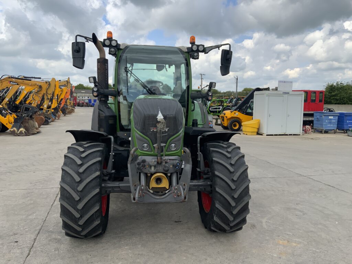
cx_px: 176
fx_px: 295
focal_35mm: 29
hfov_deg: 61.7
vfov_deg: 48.2
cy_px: 132
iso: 16
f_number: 1.8
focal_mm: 3
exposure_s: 1/1168
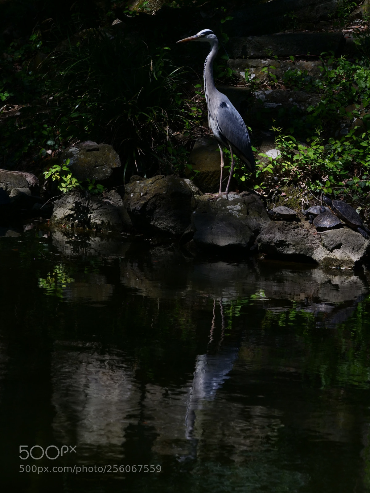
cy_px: 246
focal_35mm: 260
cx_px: 185
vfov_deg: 7.6
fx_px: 3705
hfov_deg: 5.7
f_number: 6.3
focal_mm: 130
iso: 800
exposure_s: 1/800
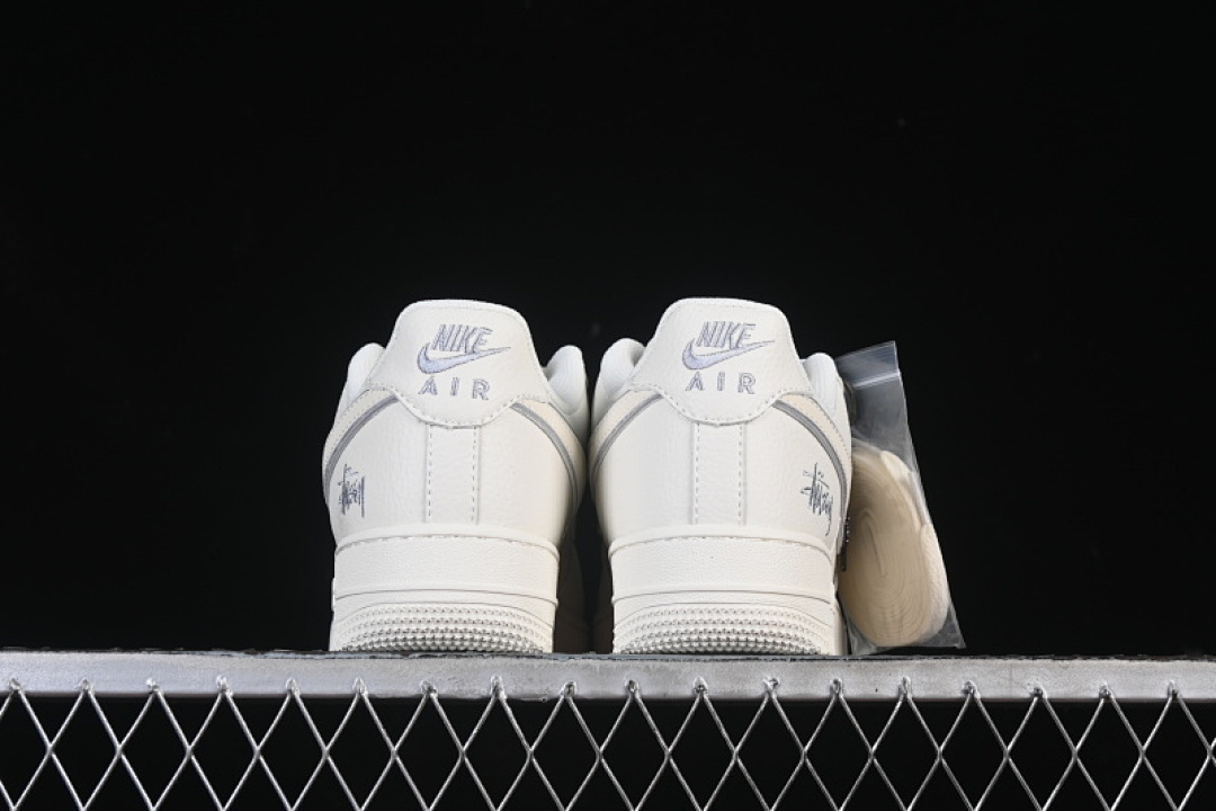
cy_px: 406
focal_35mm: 75
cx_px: 608
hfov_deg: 27.0
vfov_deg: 18.2
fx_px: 2533
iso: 160
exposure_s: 1/80
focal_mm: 50
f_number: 8
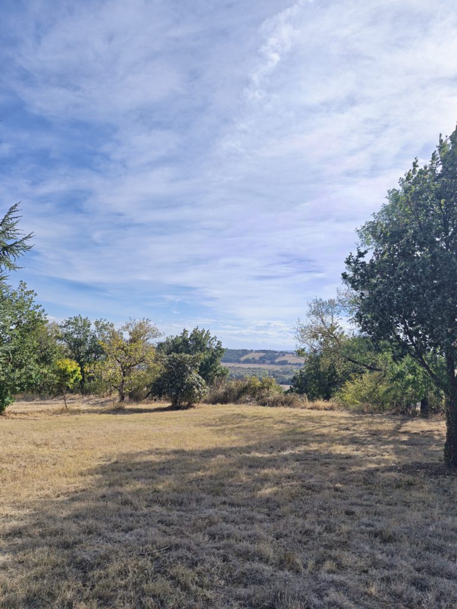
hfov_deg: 58.9
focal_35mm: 23
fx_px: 405
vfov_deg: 73.9
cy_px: 304
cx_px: 228
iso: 50
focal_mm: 6.55
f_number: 1.6
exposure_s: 1/1800
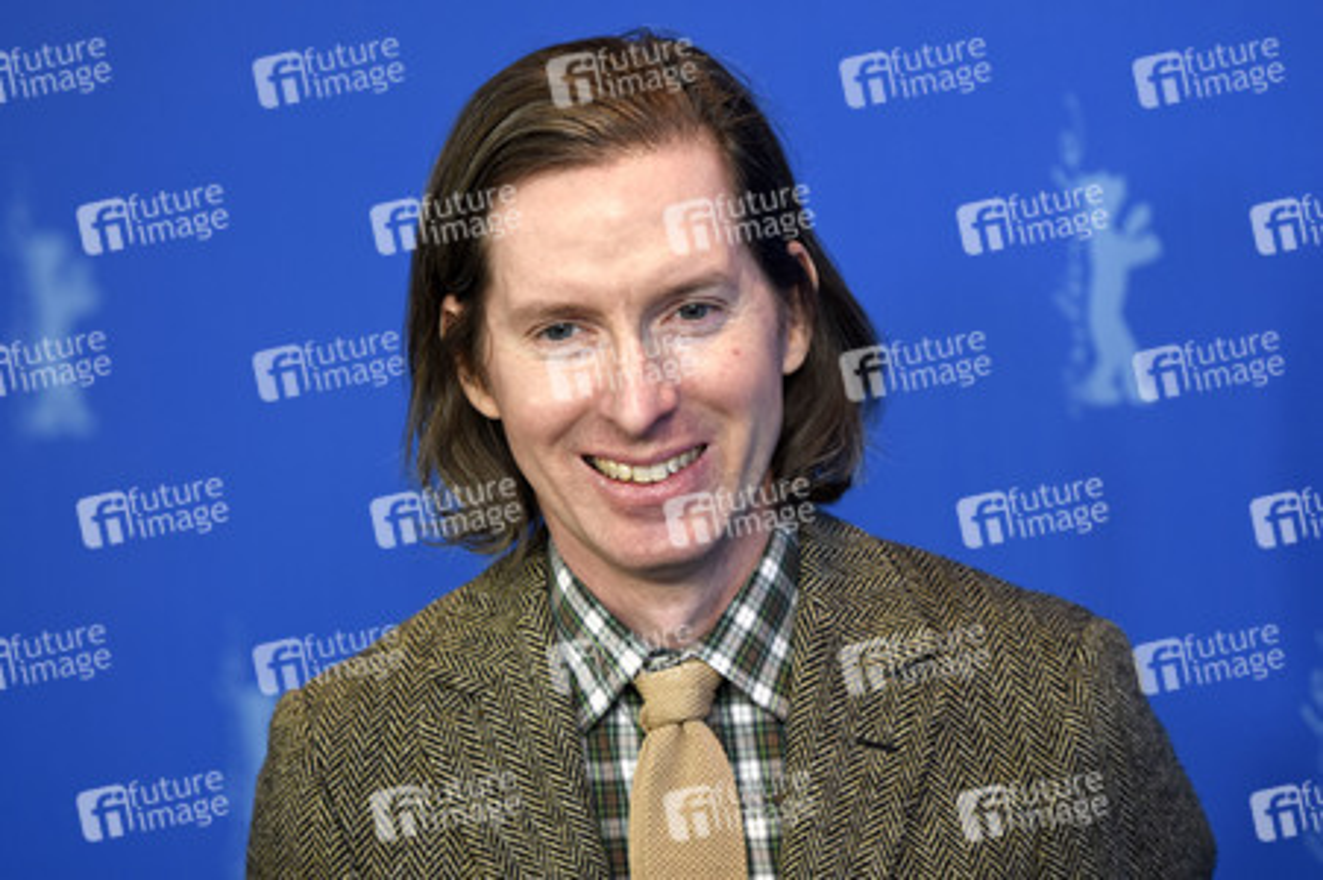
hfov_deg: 7.9
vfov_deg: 5.2
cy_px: 440
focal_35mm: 262
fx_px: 9640
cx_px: 662
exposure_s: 1/400
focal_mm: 175
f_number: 3.2
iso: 640
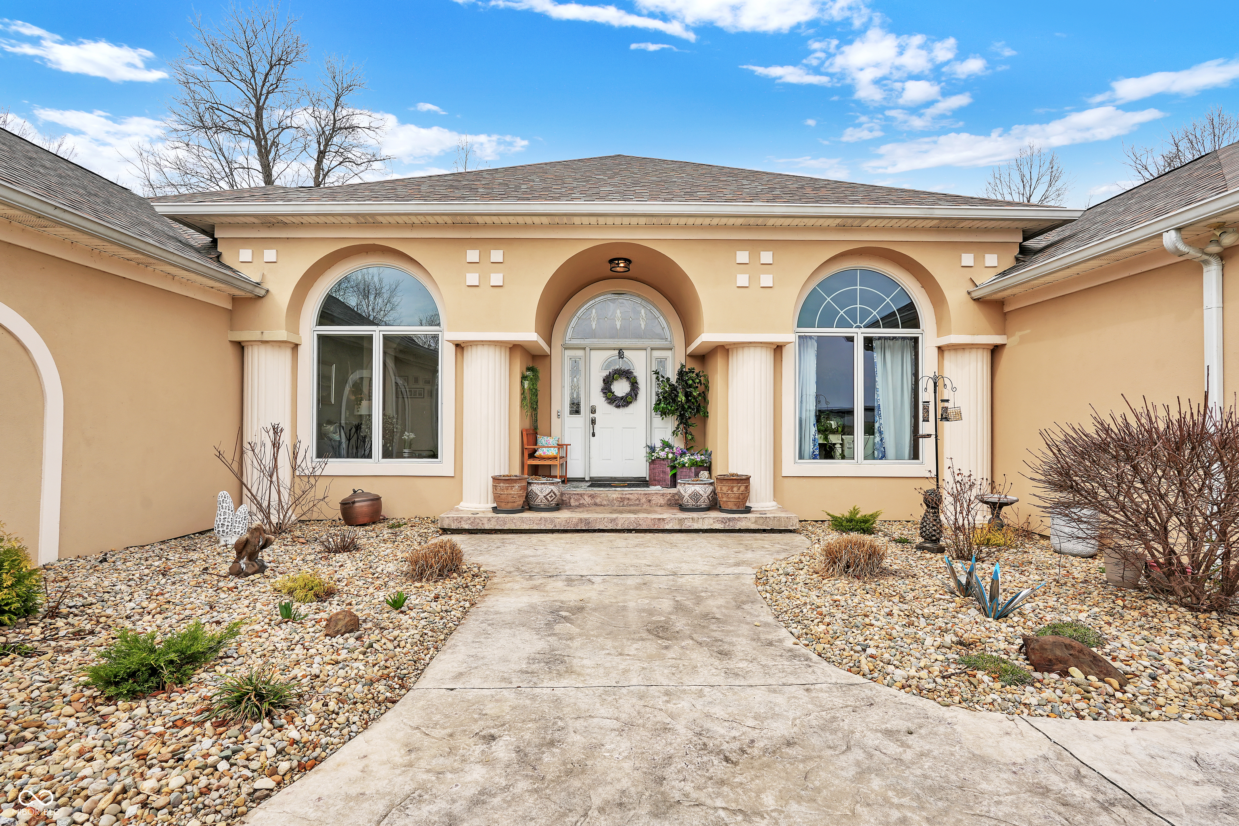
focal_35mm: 18
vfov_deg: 68.9
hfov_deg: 91.6
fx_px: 602
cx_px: 620
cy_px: 413
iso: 100
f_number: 8
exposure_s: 1/250
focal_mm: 17.5
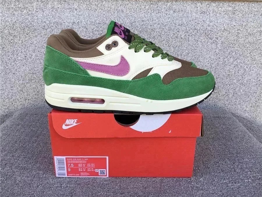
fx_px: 235
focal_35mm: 31
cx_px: 131
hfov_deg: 58.4
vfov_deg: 45.4
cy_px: 98
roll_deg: -0.2
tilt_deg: -18.8
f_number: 2.4
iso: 25
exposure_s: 1/128
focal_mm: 3.3
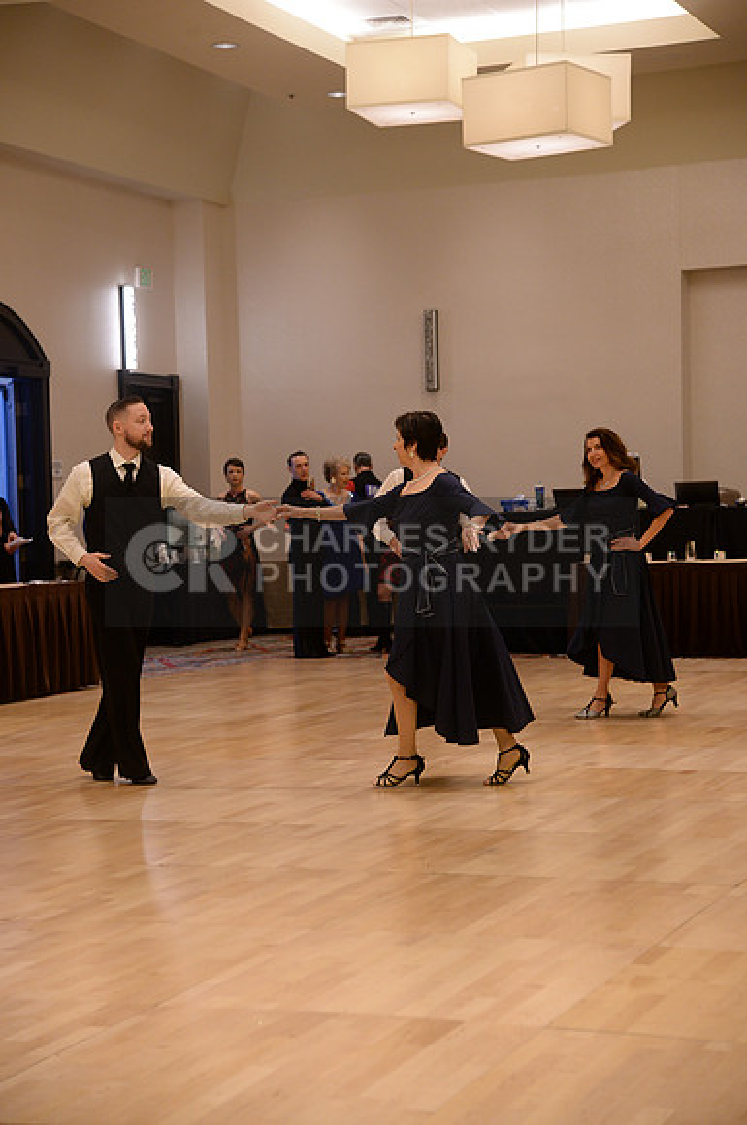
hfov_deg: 17.4
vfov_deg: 26.0
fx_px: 2435
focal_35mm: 78
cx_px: 374
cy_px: 562
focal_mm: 78
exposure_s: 1/250
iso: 1600
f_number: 4.5
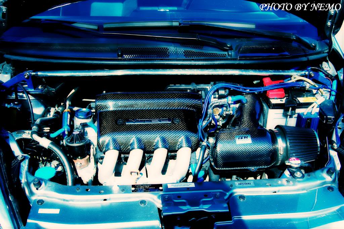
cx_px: 172
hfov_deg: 43.7
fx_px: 429
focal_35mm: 45
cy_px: 114
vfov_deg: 29.8
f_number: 8
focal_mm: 30
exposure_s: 1/125
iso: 200
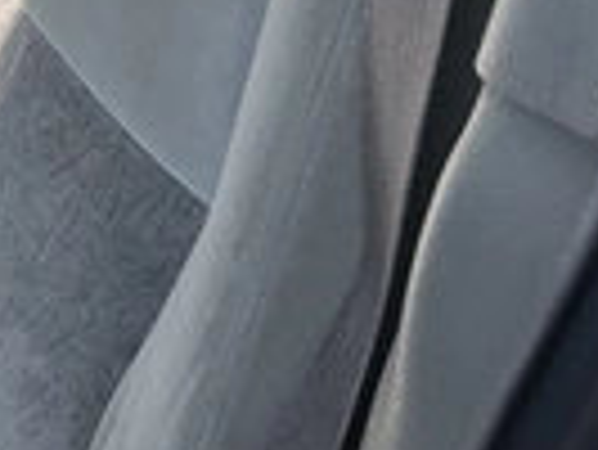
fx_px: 1504
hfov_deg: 20.4
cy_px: -144
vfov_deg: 16.1
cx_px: -202
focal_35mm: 87
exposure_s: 1/635
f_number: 1.8
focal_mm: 3
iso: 25
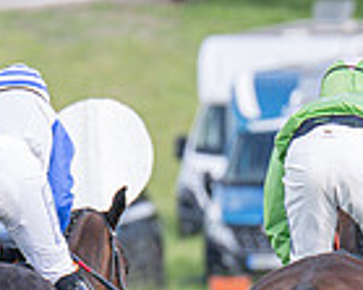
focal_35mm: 1471
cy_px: 341
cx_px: -240
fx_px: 15792
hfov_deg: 1.3
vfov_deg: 1.1
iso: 400
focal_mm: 200
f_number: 4
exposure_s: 1/1250
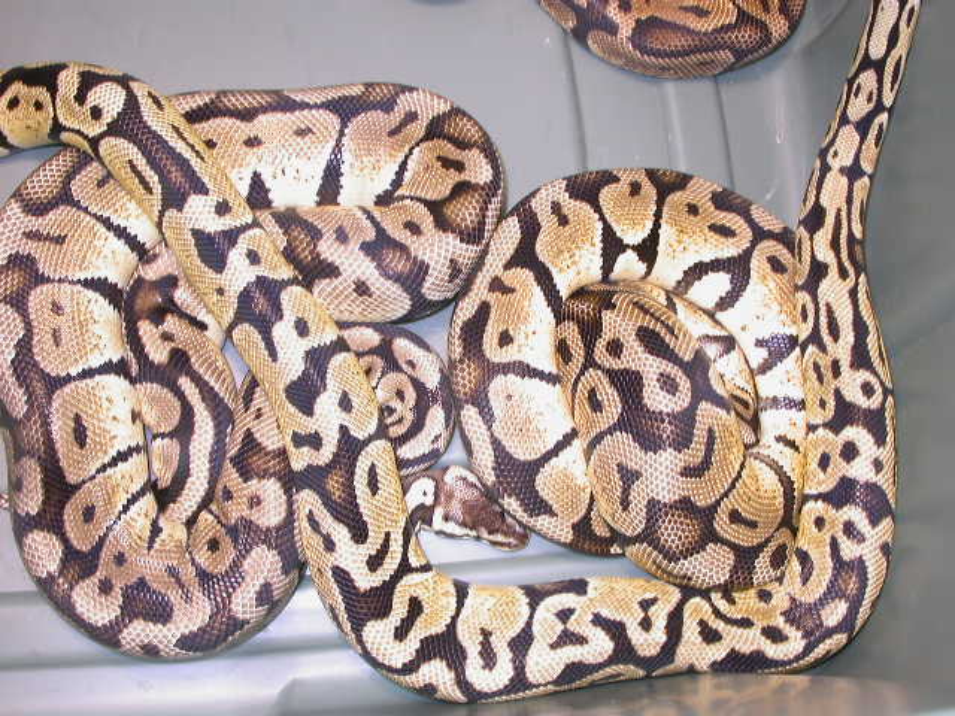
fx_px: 1490
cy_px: 358
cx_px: 478
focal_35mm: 54
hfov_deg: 35.5
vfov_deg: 27.0
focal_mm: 11.3
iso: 100
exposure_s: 1/60.3
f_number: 2.9
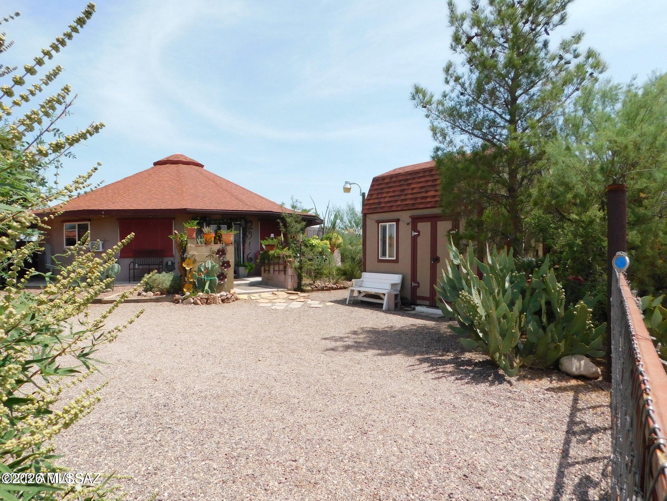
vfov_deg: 58.9
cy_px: 250
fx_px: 443
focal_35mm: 23
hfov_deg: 73.9
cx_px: 334
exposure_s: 1/1250
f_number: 3
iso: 125
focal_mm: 4
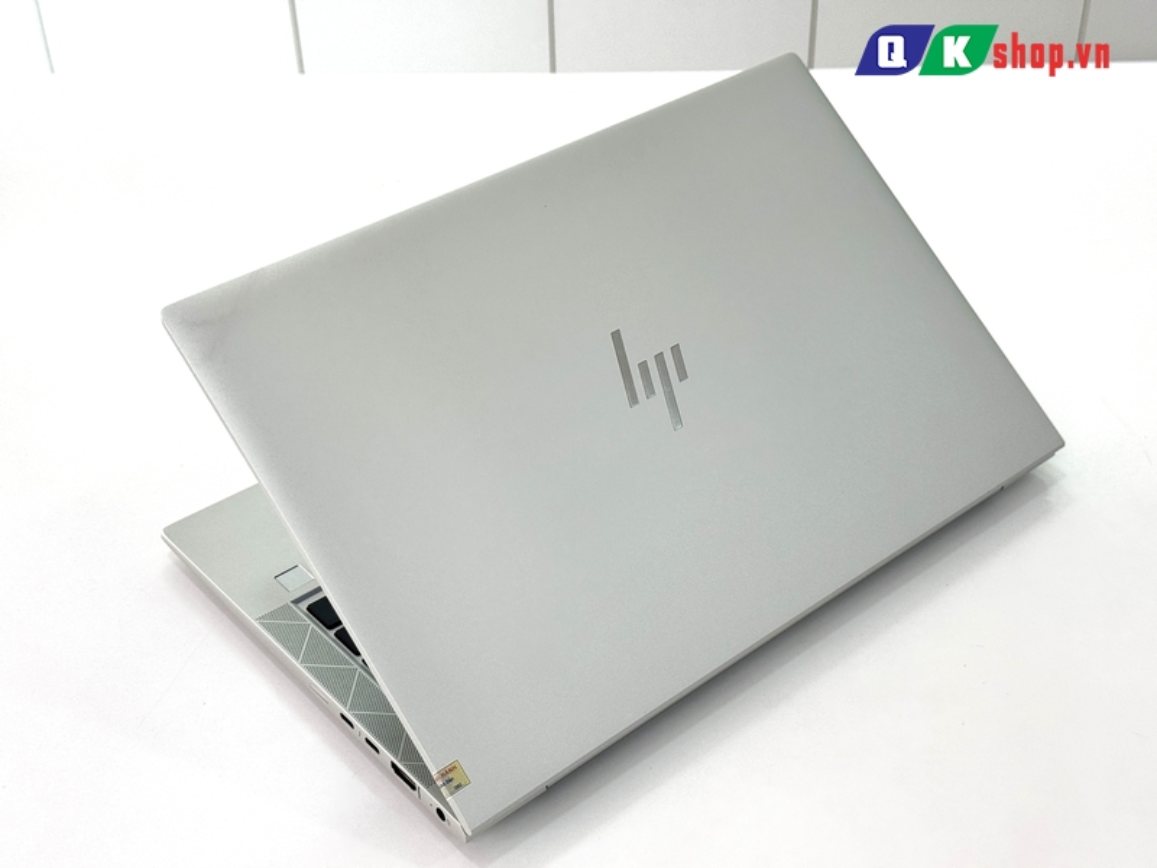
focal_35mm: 48
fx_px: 1604
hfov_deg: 39.7
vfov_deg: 30.3
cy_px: 434
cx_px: 578
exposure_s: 1/282
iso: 64
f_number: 1.78
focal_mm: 6.76
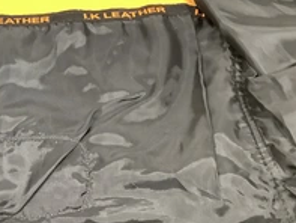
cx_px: 3
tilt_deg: -56.0
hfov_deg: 28.8
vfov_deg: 23.1
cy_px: 63
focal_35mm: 63
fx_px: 539
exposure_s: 1/60
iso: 250
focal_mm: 3.3
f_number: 2.4
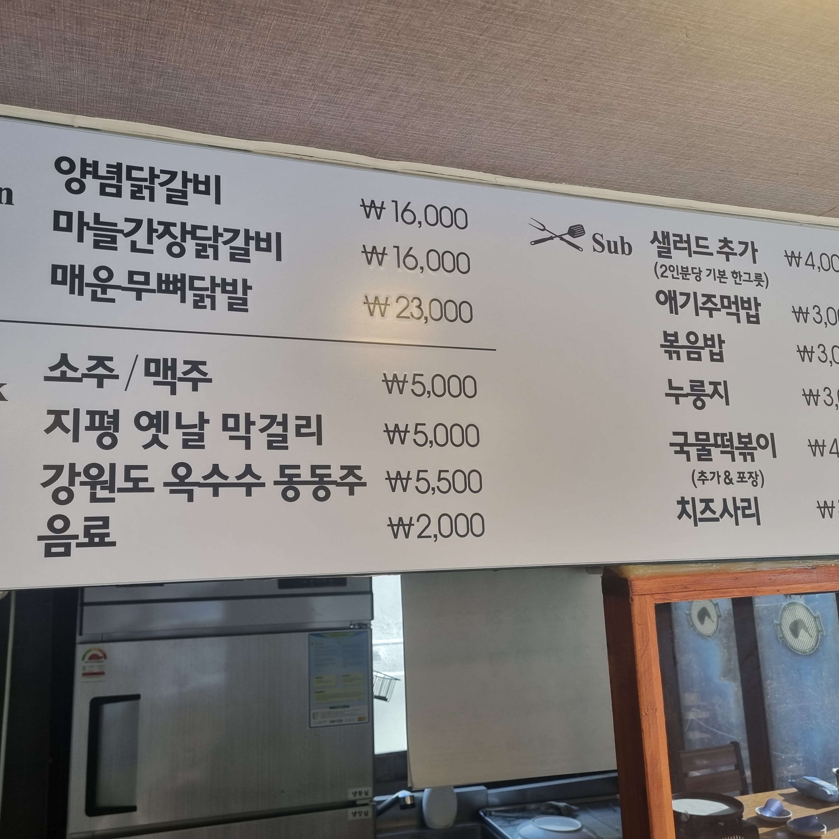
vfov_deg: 52.5
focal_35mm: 31
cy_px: 418
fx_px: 850
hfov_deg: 52.5
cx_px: 385
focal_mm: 5.4
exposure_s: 1/120
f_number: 1.8
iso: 64
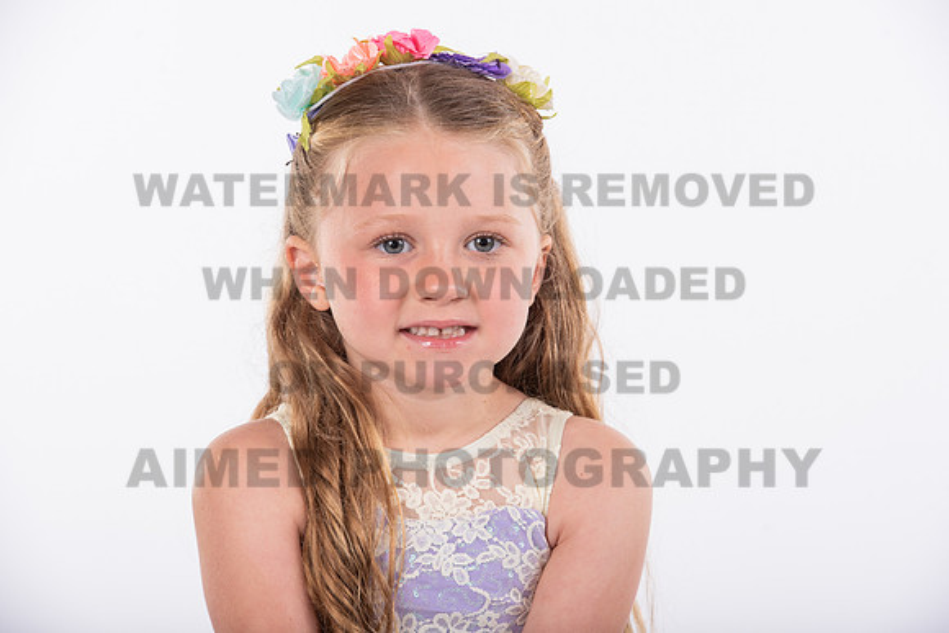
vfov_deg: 7.9
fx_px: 4614
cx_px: 474
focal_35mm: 175
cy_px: 316
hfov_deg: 11.7
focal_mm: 175
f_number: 11
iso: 320
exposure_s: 1/200
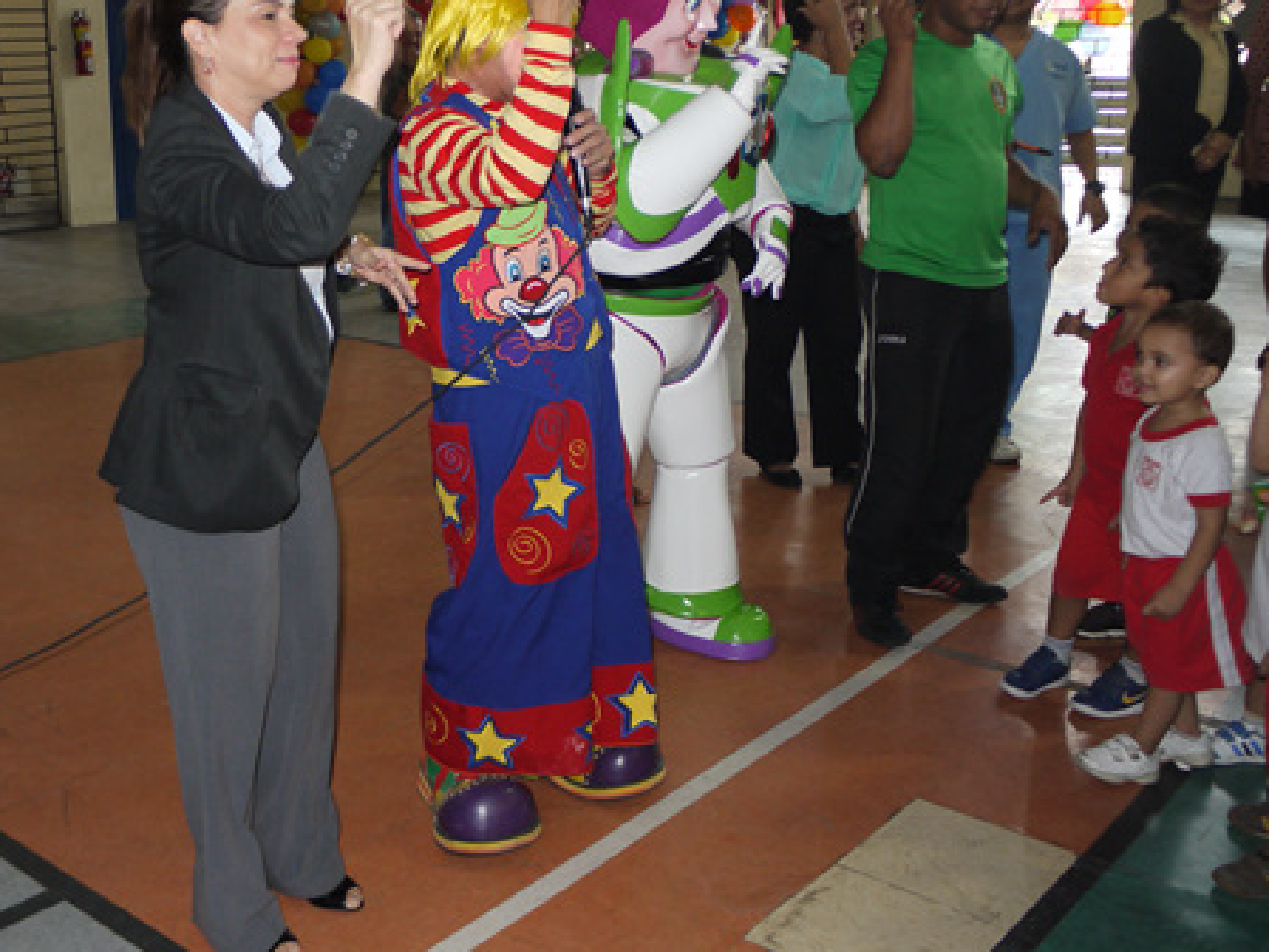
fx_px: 1466
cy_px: 366
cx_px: 405
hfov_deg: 45.9
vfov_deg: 35.8
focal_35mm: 40
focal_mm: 14
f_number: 3.5
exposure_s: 1/60
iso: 320
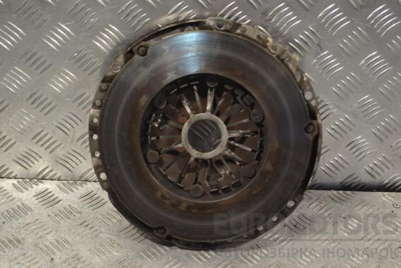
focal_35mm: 63
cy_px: 130
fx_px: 702
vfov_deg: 21.6
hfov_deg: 31.9
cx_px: 201
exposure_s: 1/60
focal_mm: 40
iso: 400
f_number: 5.3
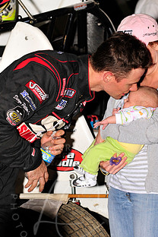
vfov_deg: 8.2
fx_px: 1652
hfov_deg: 5.5
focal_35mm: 251
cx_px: 68
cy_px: 80
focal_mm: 135
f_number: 5.6
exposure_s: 1/250
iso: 500
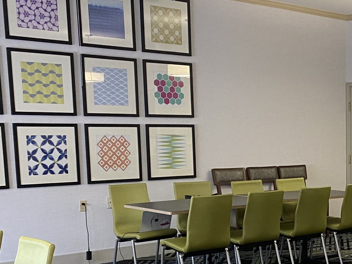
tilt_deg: -9.4
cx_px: 395
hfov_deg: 26.2
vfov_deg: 21.1
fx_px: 691
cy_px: 248
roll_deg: -0.6
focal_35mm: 68
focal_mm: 4.25
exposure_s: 1/60
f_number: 1.8
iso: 250
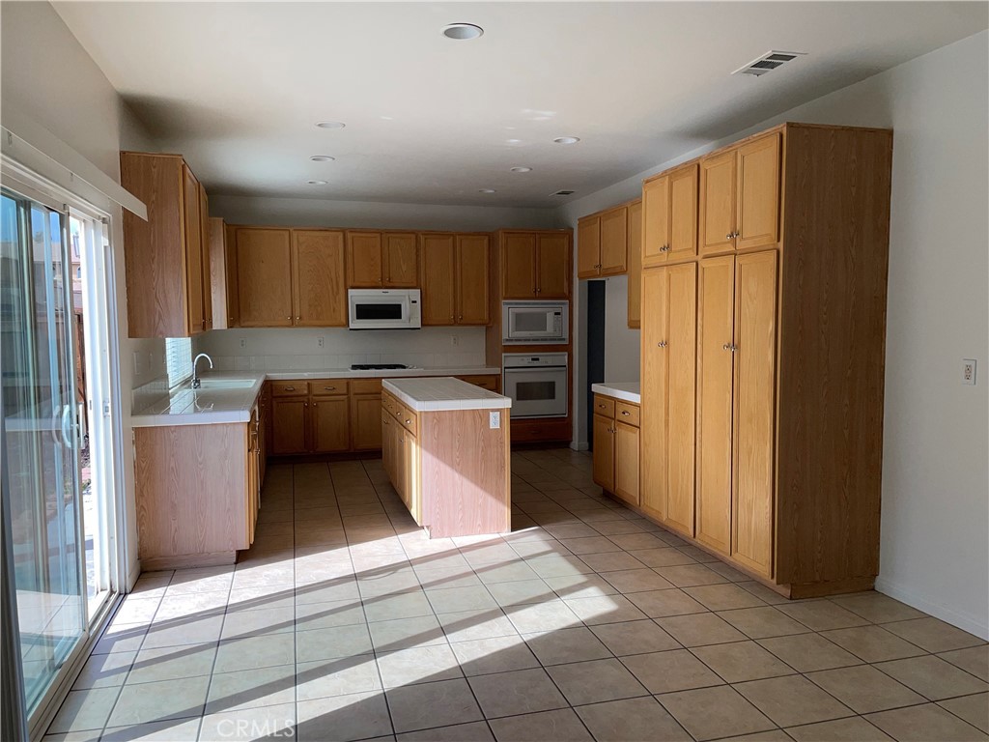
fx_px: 743
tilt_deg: -3.9
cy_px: 371
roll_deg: +0.6
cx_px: 494
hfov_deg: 67.3
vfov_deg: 53.1
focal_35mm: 26
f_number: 1.6
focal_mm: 4.2
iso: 32
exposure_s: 1/1383
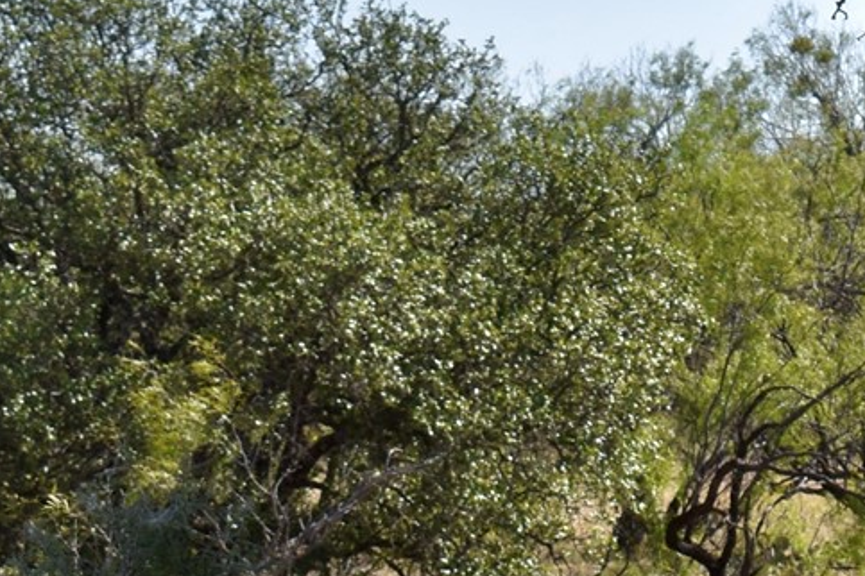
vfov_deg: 5.1
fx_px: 6487
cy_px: 220
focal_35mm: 270
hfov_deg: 7.5
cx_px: 1153
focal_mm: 40
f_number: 10
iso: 100
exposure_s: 1/200
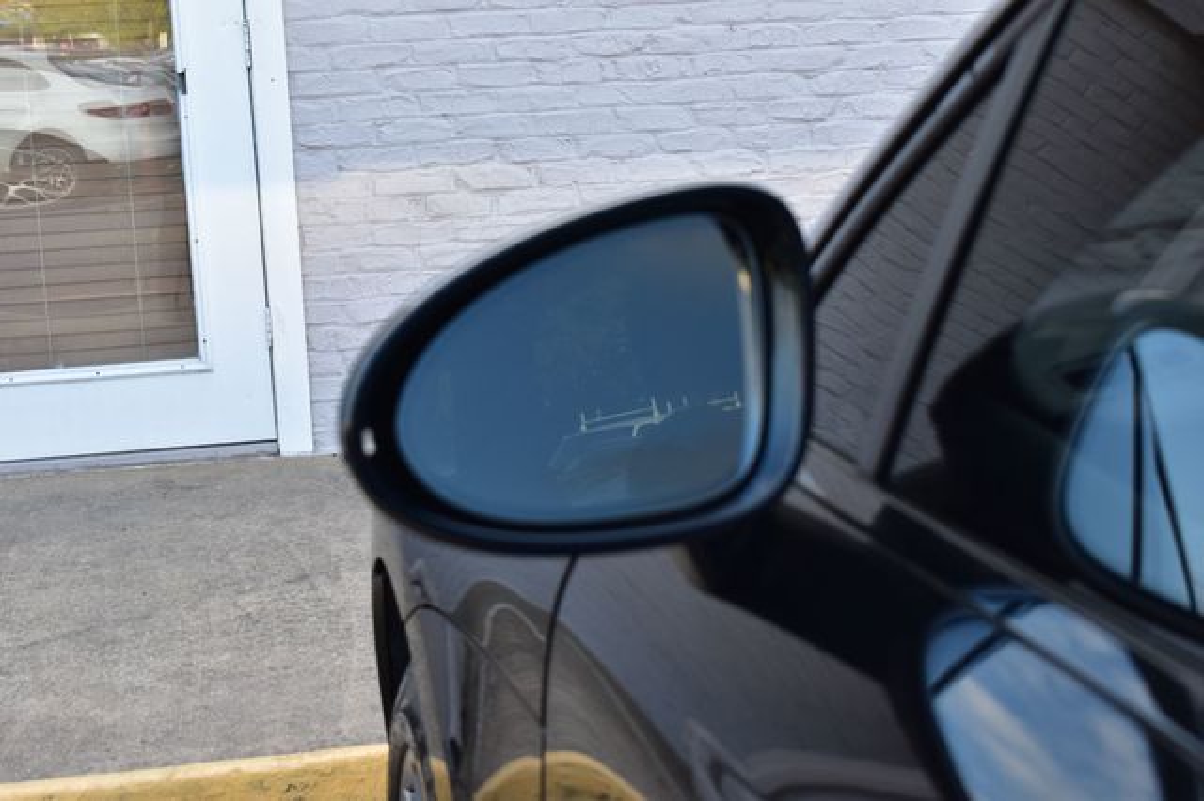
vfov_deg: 22.6
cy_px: 400
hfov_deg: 33.4
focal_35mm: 60
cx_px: 602
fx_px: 2006
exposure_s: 1/100
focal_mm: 40
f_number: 9
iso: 400
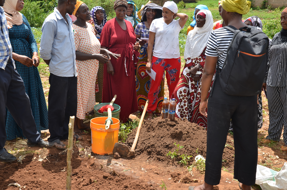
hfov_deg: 41.2
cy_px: 95
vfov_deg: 28.0
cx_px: 144
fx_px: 382
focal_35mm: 48
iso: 100
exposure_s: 1/250
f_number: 6.3
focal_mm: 32
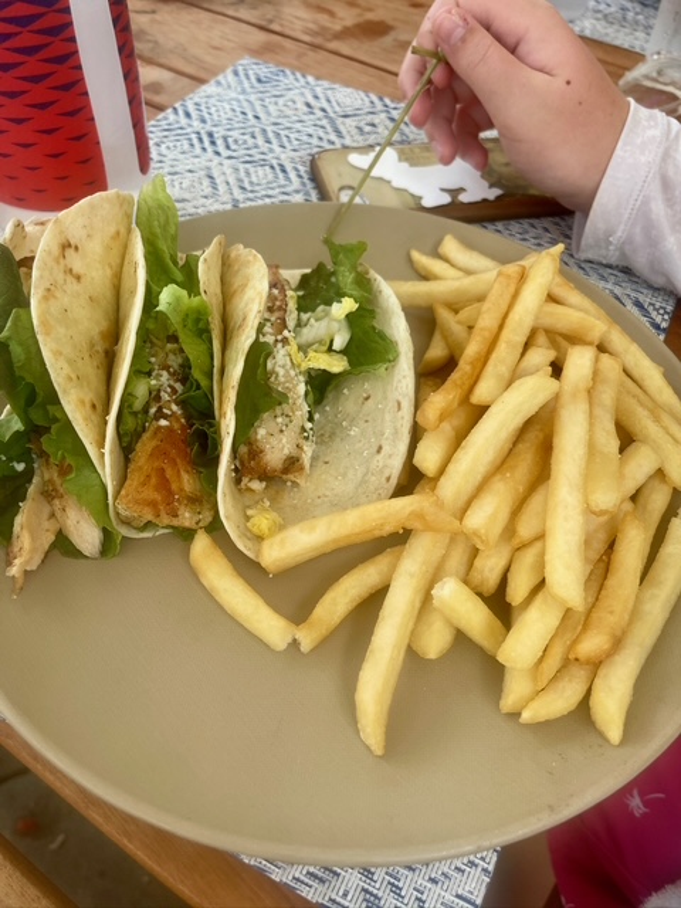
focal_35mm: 25
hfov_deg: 54.9
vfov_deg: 69.4
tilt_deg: -52.2
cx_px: 340
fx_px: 656
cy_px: 454
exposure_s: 1/561
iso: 32
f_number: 1.6
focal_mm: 5.1
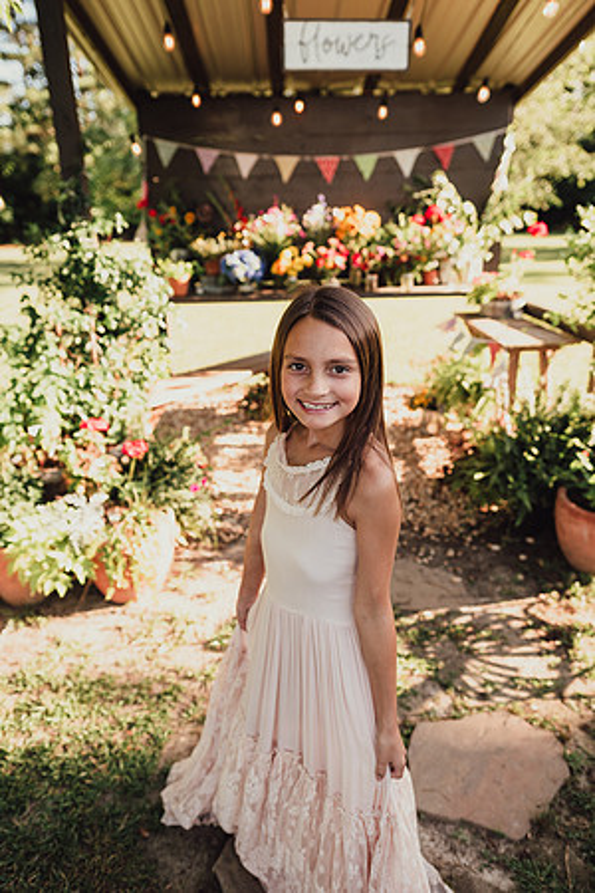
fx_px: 595
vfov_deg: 73.7
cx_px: 298
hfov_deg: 53.1
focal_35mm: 24
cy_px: 446
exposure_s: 1/400
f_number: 2.8
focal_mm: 24
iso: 160
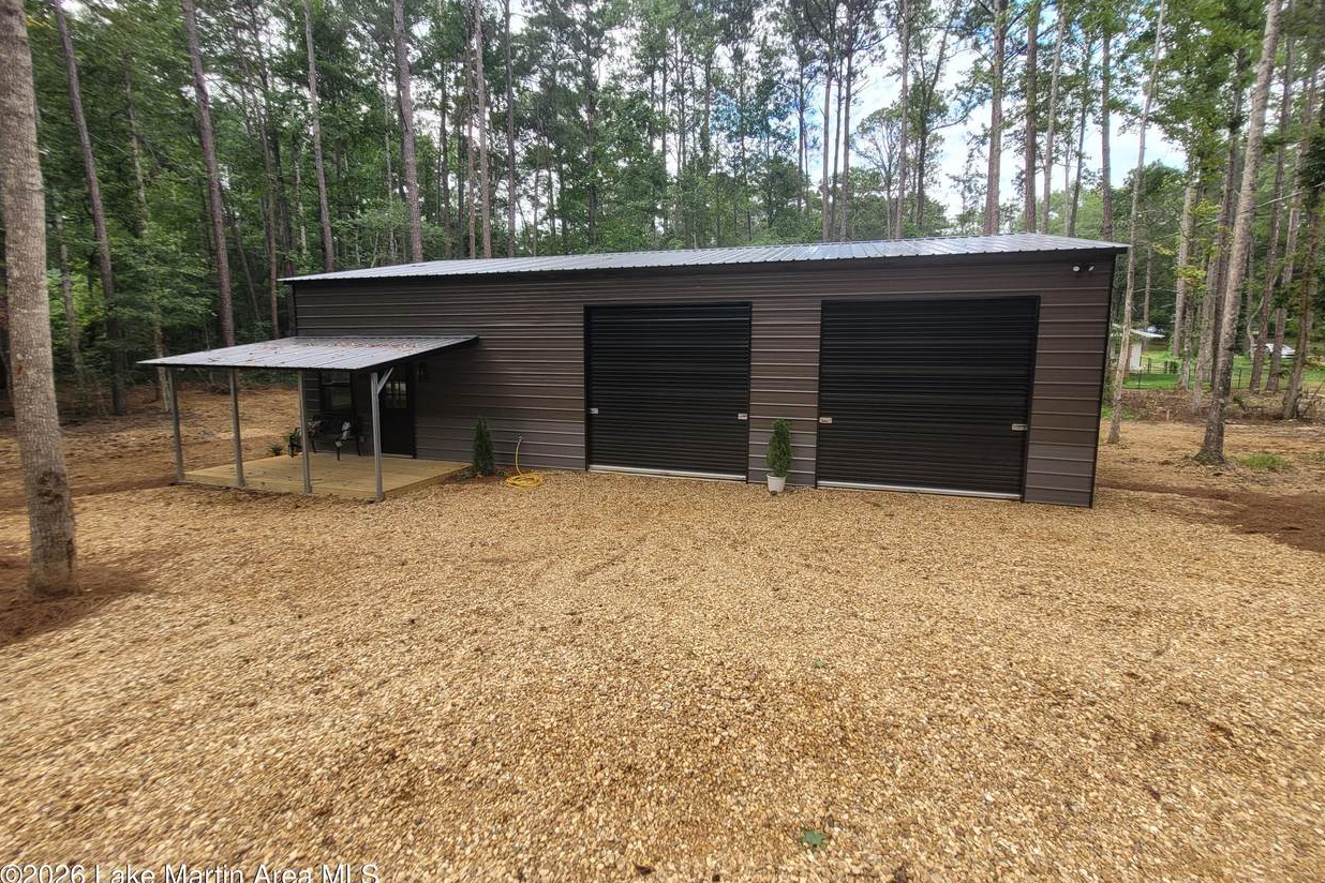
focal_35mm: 14
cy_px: 408
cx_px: 684
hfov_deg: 104.2
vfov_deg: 81.1
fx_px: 515
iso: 40
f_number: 2.2
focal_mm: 1.74
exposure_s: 1/210
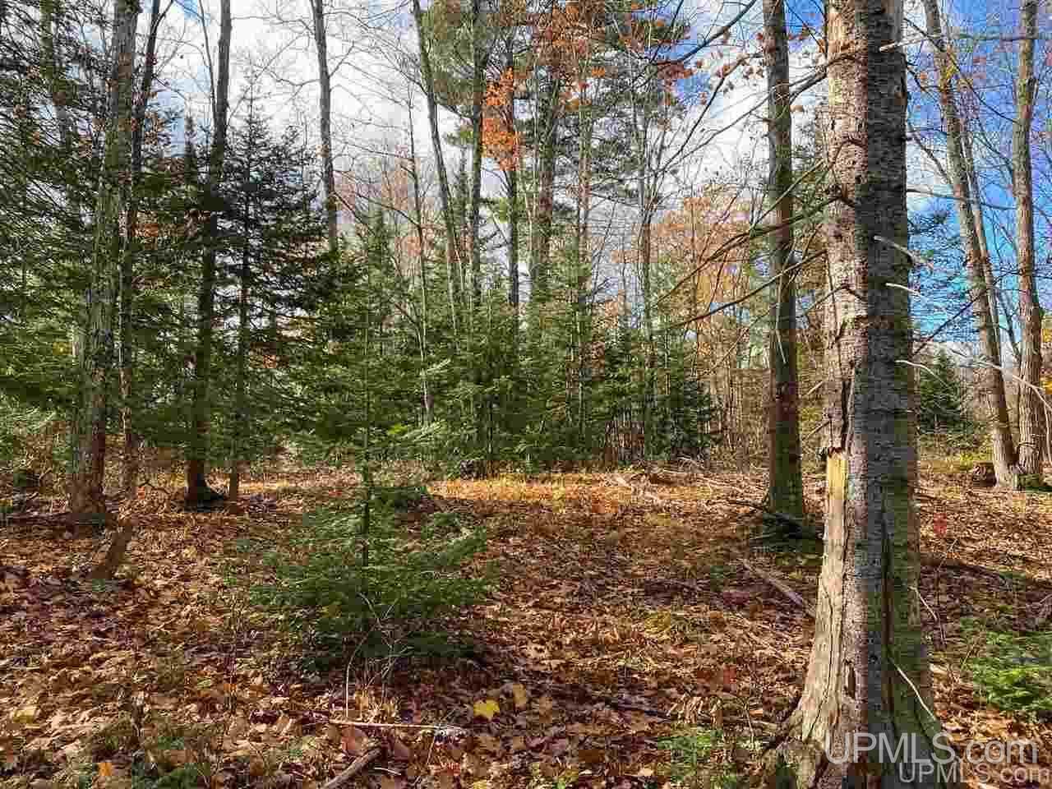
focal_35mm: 26
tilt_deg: +6.5
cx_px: 526
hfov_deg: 67.3
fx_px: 790
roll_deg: +0.7
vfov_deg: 53.1
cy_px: 394
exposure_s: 1/591
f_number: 1.8
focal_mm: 4.25
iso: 32
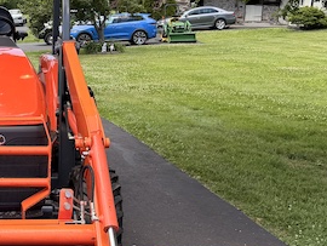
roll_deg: +2.8
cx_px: -2
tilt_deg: -10.6
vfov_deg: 20.7
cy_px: 159
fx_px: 671
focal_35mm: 71
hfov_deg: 25.9
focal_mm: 6.76
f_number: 1.78
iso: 100
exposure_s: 1/1106
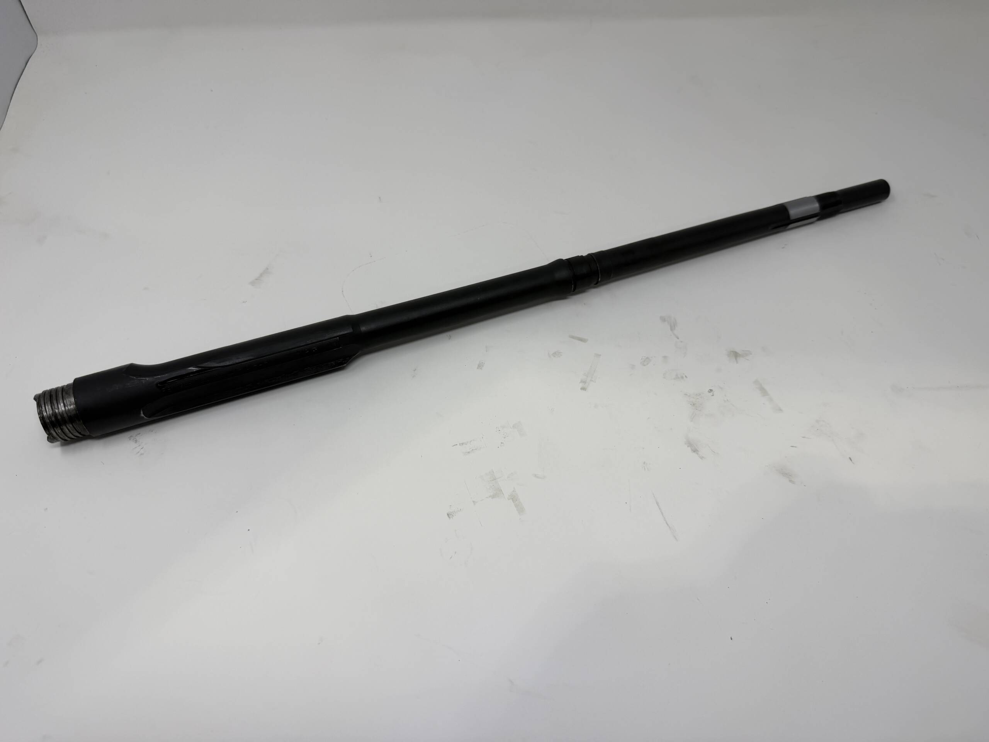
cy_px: 371
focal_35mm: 24
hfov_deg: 71.6
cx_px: 494
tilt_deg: -52.7
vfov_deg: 56.8
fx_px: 686
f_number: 1.78
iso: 80
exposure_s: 1/665
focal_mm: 6.76
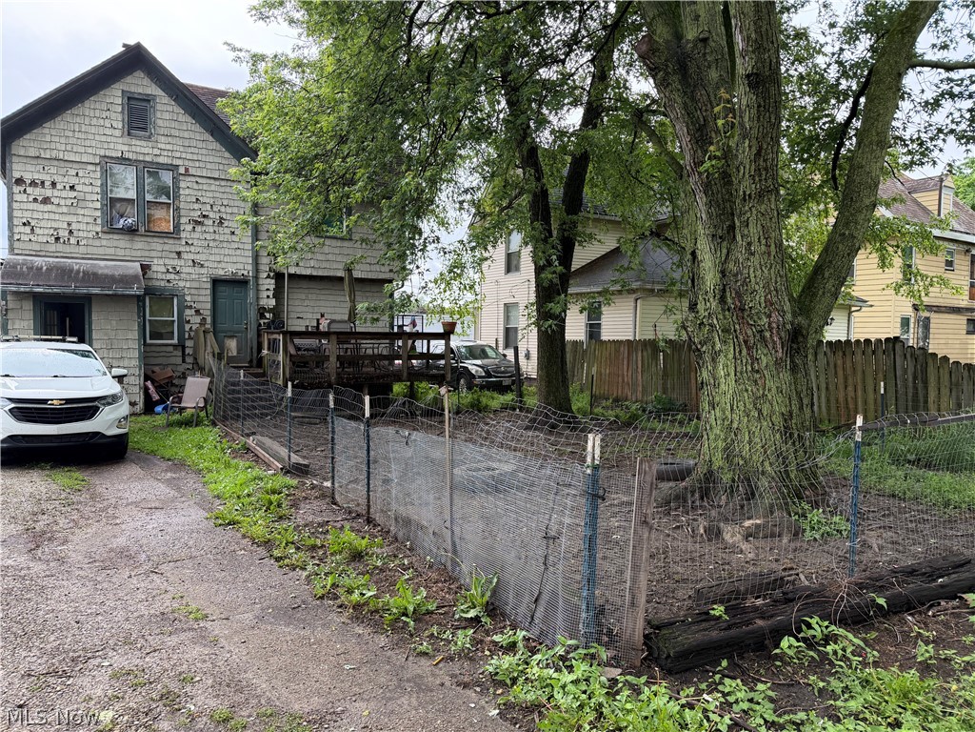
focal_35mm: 24
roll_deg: -0.2
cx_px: 488
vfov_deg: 56.8
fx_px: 676
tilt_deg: -1.8
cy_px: 366
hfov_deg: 71.6
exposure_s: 1/813
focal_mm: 6.76
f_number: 1.78
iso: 100
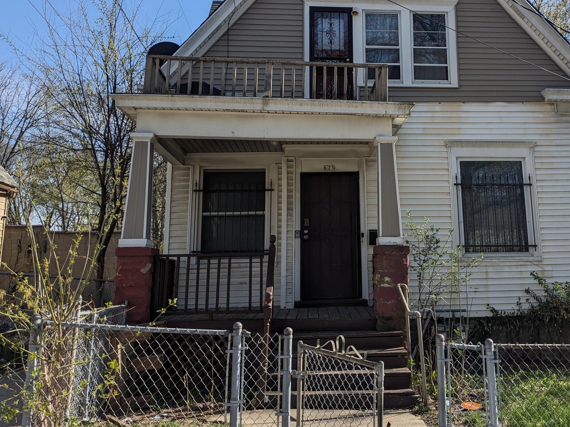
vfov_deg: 37.4
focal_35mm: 38
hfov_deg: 48.5
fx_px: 626
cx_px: 360
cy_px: 147
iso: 56
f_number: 1.73
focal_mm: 4.38
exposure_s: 1/2933
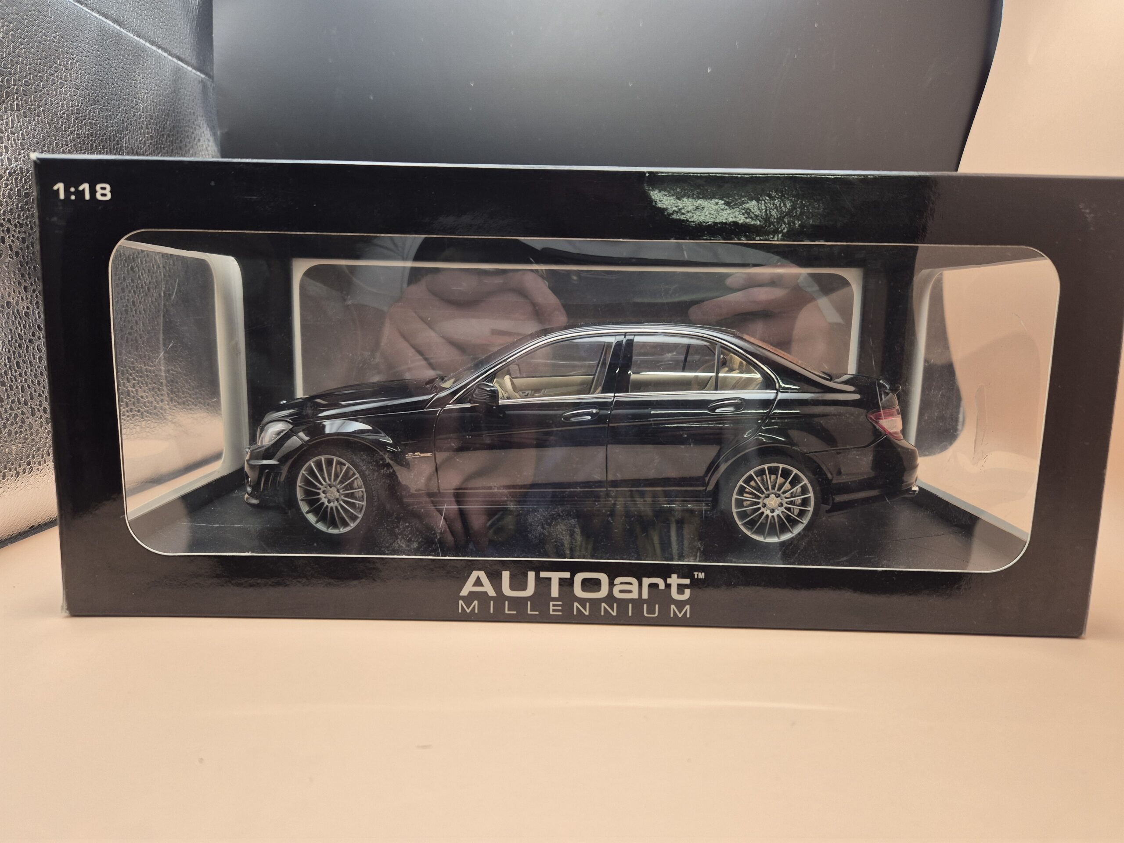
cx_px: 562
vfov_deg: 58.9
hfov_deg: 73.9
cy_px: 422
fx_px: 747
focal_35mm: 23
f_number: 1.8
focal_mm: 5.4
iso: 50
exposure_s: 1/100
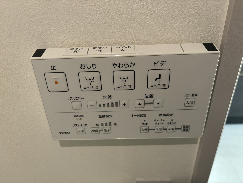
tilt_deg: -29.0
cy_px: 92
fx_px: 183
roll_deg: +2.4
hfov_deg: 67.3
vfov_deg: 53.1
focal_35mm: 26
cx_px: 122
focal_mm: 5.96
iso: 500
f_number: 1.6
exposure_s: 1/60
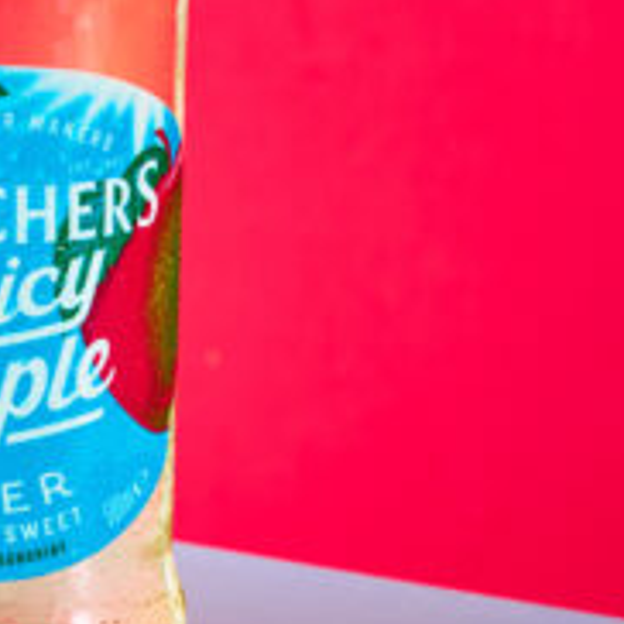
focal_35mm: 285
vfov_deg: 6.1
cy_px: -89
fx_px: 5812
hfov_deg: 6.0
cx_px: -631
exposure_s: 1/200
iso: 64
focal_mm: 70
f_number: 9
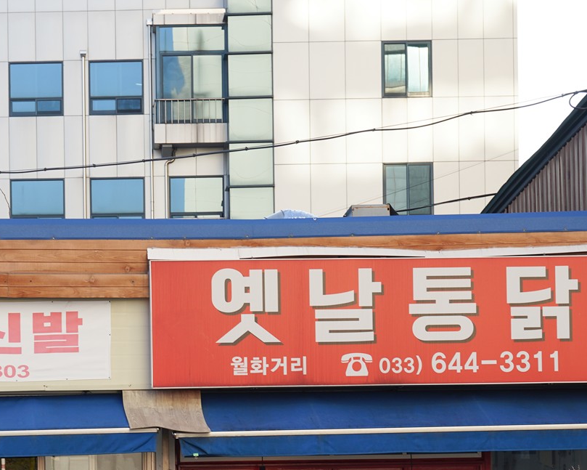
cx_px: 76
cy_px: 471
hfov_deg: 14.7
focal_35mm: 130
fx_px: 2258
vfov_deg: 11.7
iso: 200
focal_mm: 56
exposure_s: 1/100
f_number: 10
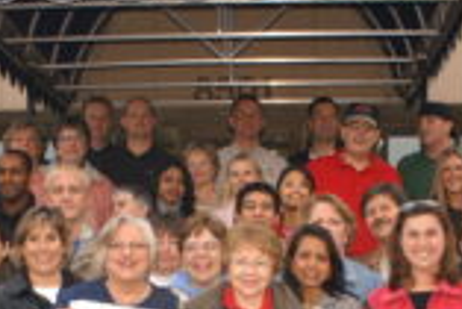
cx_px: 197
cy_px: 333
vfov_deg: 12.8
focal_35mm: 105
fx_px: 1349
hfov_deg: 19.4
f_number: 4
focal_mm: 22
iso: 200
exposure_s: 1/80
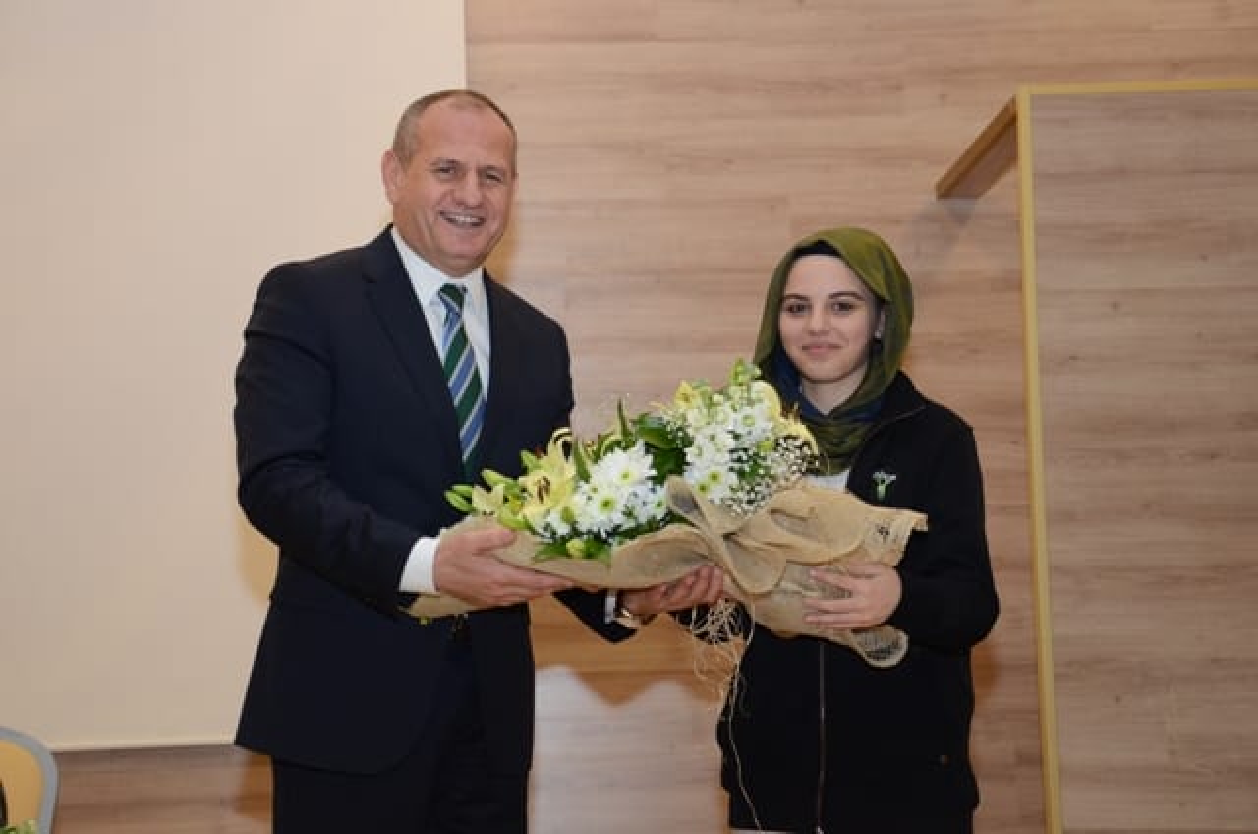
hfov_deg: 27.0
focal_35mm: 75
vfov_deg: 18.1
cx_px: 629
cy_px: 417
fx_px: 2616
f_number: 5
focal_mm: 50
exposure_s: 1/100
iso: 1000
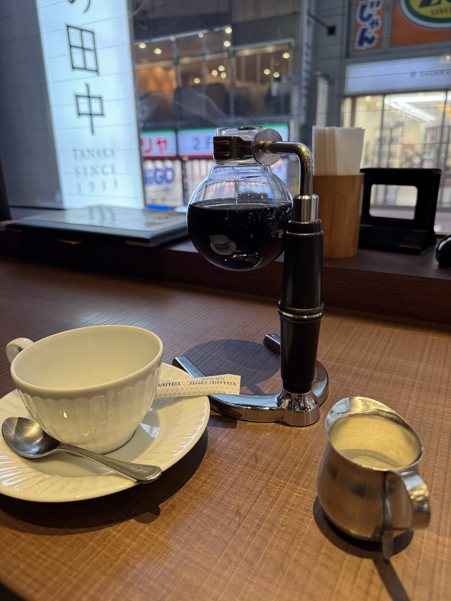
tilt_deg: -18.8
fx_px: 417
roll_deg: +1.3
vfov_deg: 71.6
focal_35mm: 24
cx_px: 226
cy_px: 300
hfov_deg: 56.8
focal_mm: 6.76
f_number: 1.78
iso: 200
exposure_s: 1/120
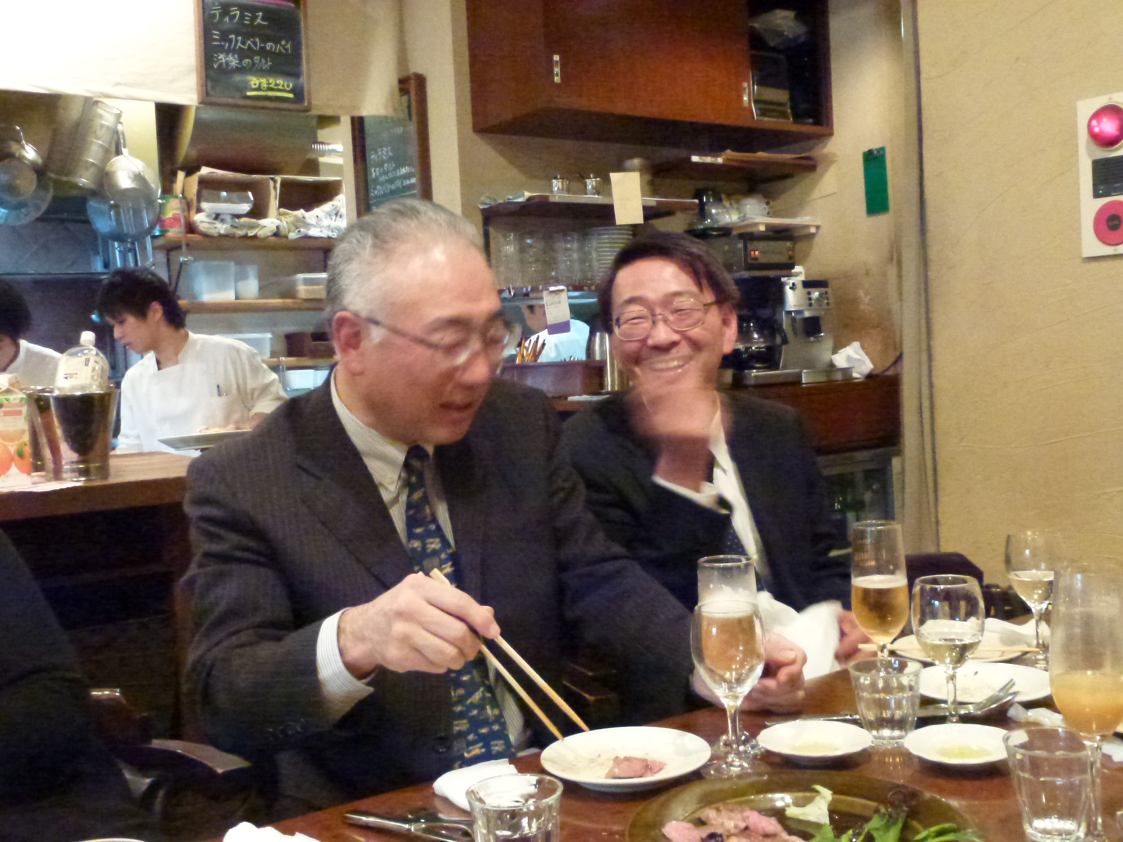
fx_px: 1168
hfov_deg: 51.4
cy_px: 421
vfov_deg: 39.7
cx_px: 562
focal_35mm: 36
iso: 1600
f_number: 3.7
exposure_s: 1/25
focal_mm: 6.4
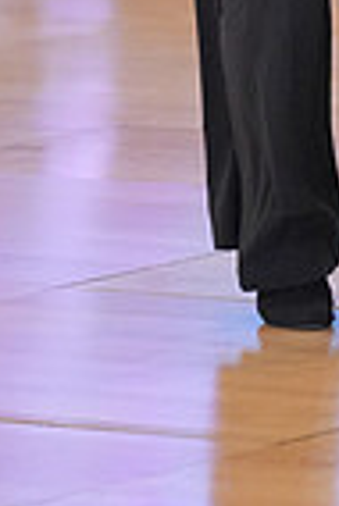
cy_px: -328
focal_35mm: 408
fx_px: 5749
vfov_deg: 5.0
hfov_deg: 3.4
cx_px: 533
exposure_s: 1/500
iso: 4000
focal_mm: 100
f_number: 3.5
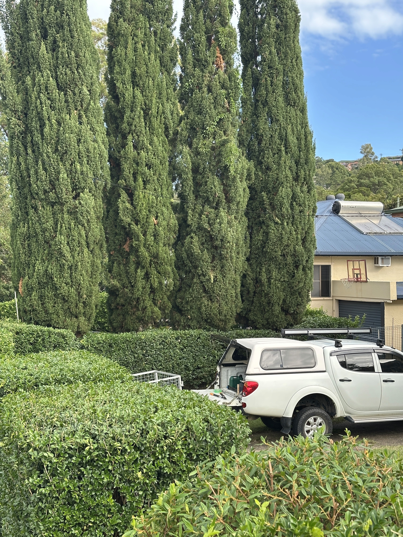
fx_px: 745
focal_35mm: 48
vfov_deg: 39.7
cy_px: 268
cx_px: 202
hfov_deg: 30.3
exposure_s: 1/694
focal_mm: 6.86
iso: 64
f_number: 1.78
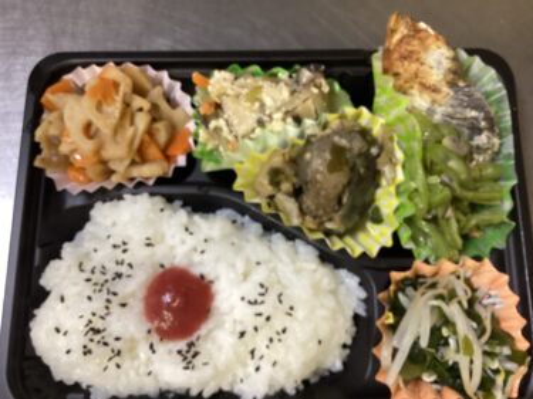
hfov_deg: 58.4
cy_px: 200
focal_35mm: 31
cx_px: 266
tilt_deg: -77.5
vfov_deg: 45.4
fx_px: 477
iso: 250
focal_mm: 3.3
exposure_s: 1/60
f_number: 2.4
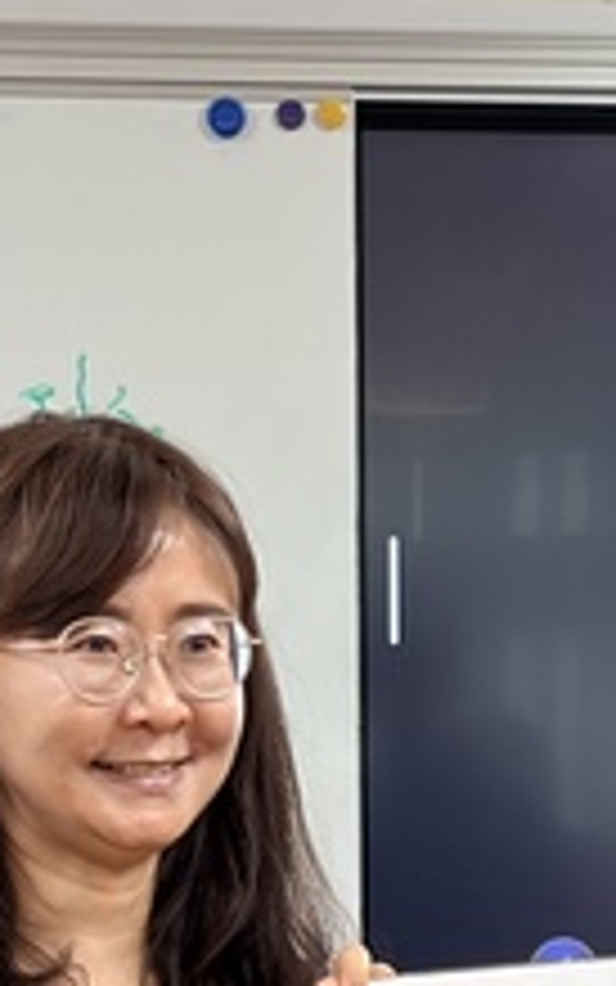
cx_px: 656
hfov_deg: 7.4
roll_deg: +0.7
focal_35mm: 176
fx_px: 4724
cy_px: 925
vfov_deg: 11.8
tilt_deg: -2.0
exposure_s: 1/60
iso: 80
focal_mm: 5.96
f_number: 1.6
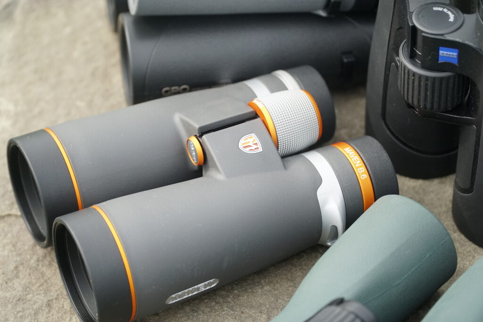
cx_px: 242
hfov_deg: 19.5
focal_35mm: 105
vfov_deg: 13.0
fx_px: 1409
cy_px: 161
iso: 1000
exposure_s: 1/1600
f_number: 4
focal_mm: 70
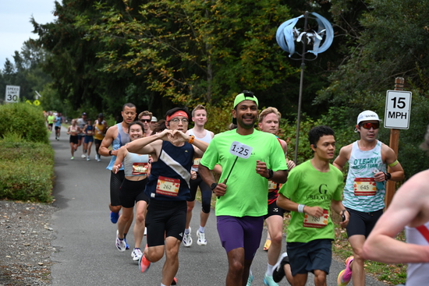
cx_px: 214
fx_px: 1049
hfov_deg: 23.1
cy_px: 143
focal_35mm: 88
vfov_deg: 15.5
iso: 400
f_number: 6.3
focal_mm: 88
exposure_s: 1/160
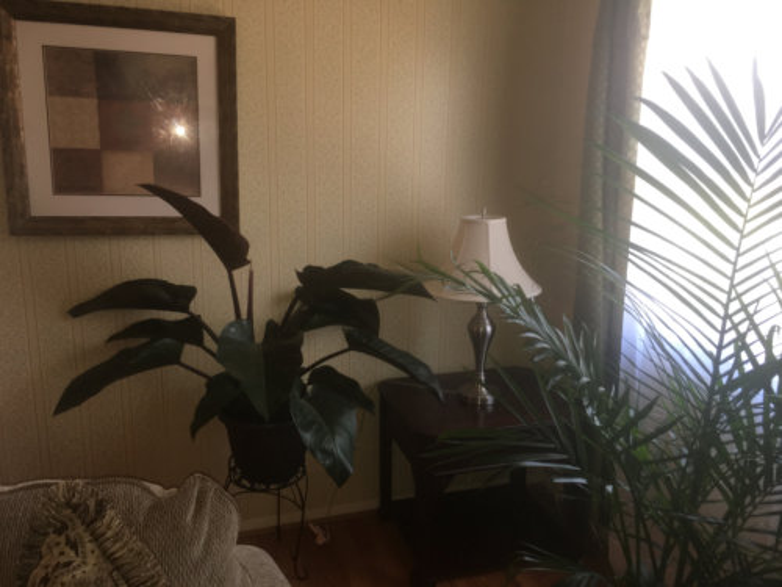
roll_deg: -0.5
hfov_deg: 61.7
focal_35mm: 29
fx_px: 655
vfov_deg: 48.2
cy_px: 294
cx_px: 391
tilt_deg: -13.0
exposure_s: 1/30
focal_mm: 4.15
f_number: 2.2
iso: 50
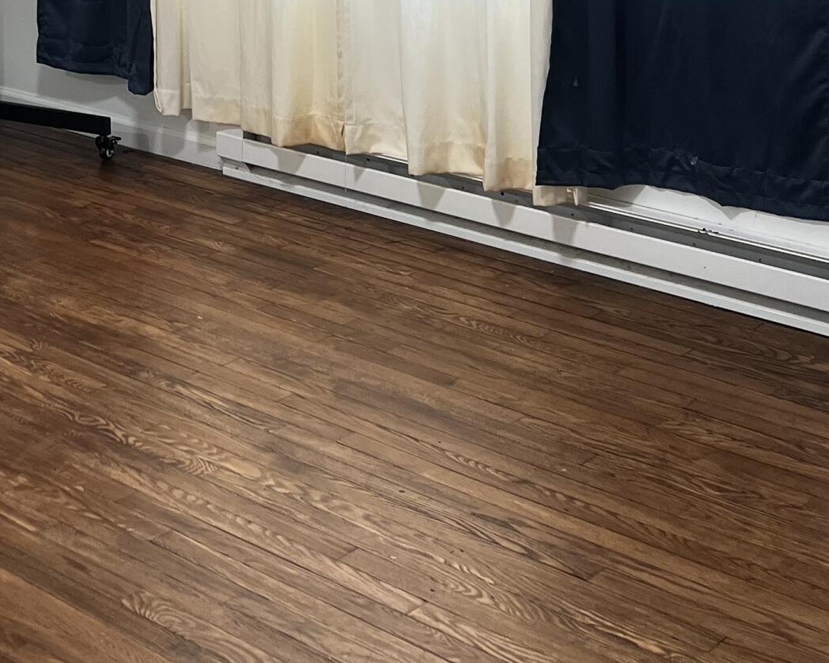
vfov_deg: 19.3
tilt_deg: -5.3
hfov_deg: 25.2
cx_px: 59
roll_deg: +1.4
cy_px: -207
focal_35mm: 73
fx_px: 1791
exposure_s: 1/60
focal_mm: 5.7
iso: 100
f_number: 1.5
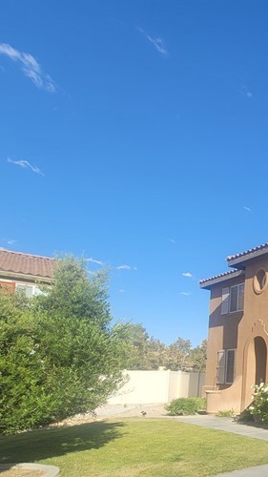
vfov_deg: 62.5
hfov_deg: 27.8
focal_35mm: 29
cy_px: 354
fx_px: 367
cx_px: 398
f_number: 2.2
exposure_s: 1/1304
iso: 64
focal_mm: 2.2
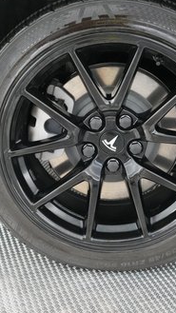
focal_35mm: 53
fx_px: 440
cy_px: 135
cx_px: 90
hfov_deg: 22.6
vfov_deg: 39.1
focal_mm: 26
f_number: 2.8
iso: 12800
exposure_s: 1/320
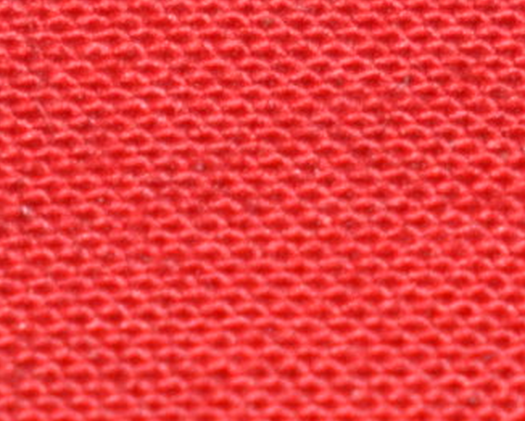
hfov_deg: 2.7
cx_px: 514
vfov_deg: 2.2
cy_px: -547
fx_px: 11056
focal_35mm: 711
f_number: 5.6
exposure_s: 1/200
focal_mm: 55
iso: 400
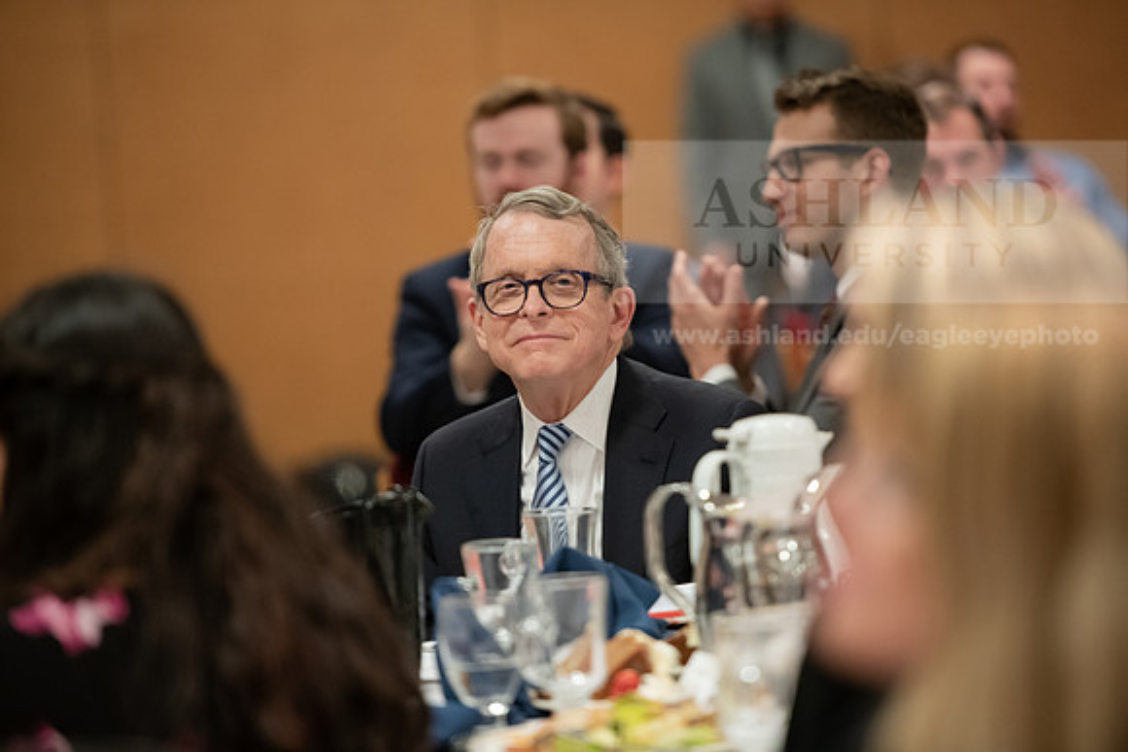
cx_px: 564
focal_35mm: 180
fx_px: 5641
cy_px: 376
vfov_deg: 7.6
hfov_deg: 11.4
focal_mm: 180
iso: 2000
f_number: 2.8
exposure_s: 1/200
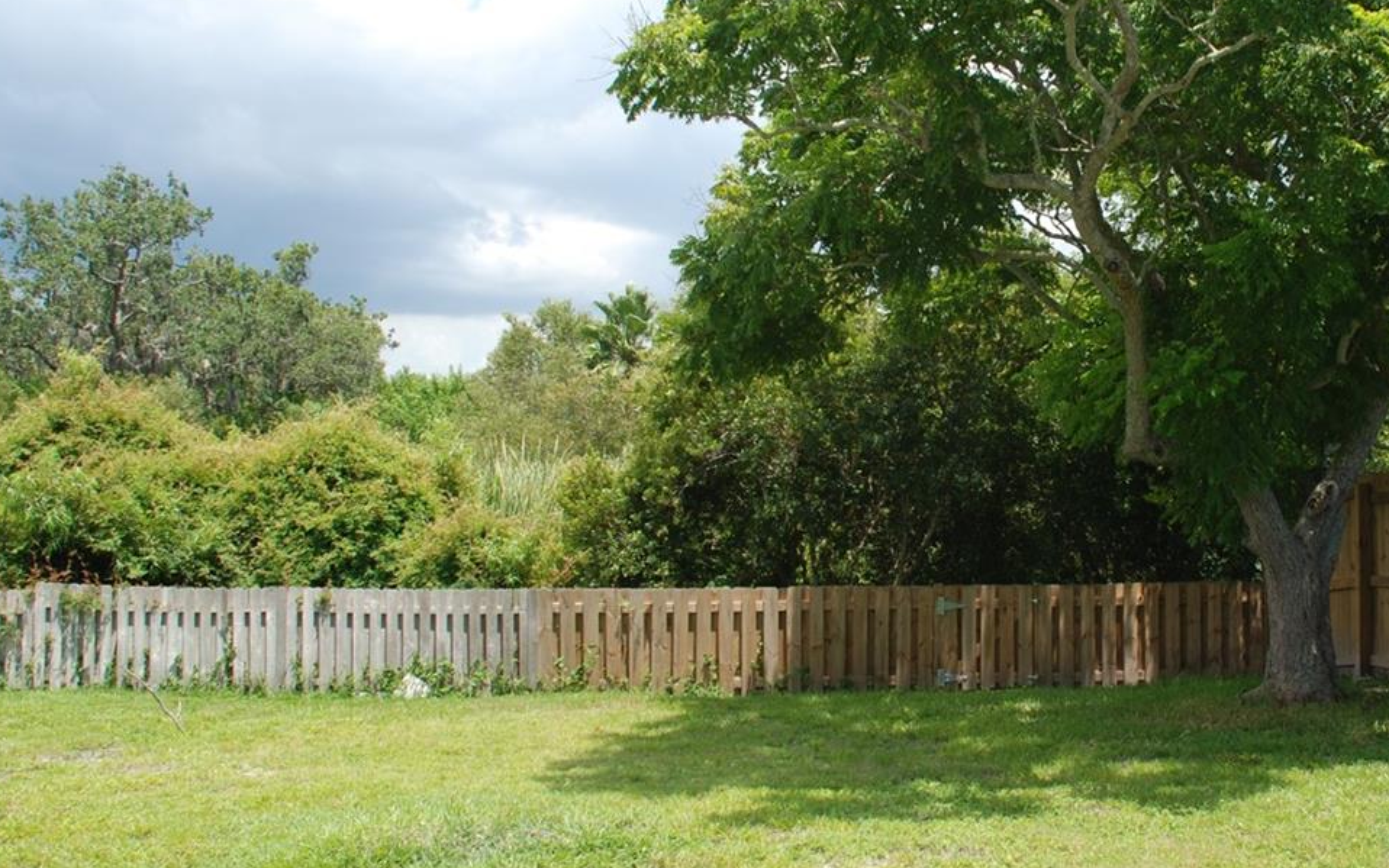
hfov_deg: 42.6
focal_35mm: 46
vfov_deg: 28.0
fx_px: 1742
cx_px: 982
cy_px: 371
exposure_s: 1/200
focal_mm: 18
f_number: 7.1
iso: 100
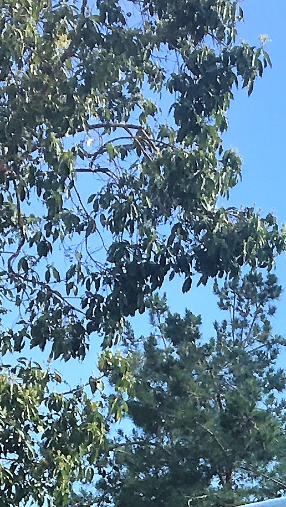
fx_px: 1872
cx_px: 520
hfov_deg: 8.4
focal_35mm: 139
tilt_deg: +4.4
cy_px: 716
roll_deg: +0.5
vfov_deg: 14.6
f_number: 2.2
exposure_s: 1/1350
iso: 25
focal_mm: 4.15
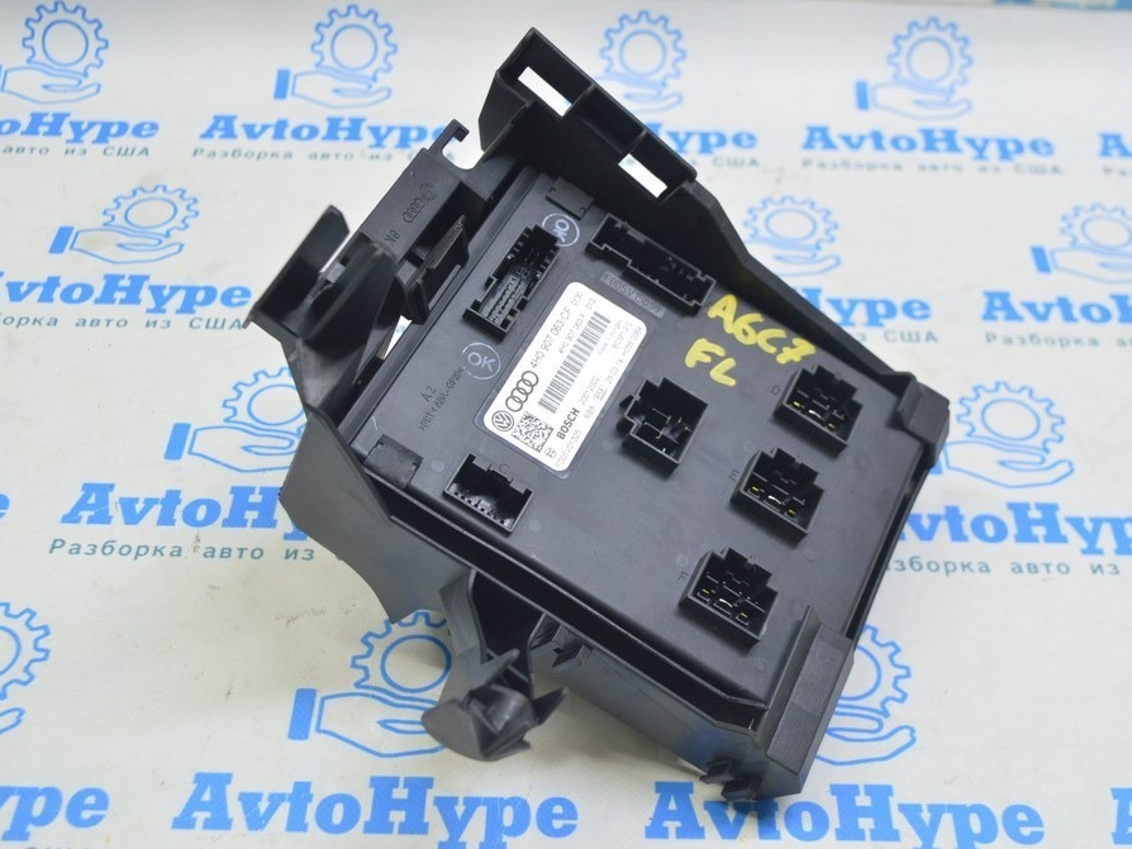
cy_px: 421
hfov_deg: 42.4
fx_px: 1457
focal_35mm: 45
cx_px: 601
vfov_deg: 32.5
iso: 400
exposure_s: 1/20
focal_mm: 27
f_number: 5.6
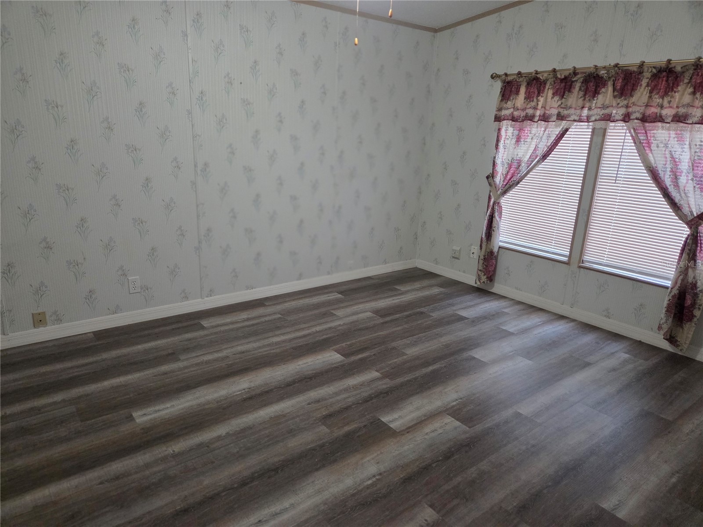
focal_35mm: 23
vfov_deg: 58.9
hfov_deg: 73.9
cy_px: 264
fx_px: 467
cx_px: 352
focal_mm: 5.4
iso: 640
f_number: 1.8
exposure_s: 1/120
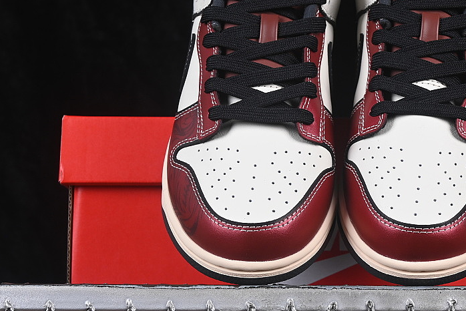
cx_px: 340
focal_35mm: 116
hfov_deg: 17.5
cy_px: 136
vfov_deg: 11.8
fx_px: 1502
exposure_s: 1/80
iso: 160
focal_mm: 50
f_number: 8
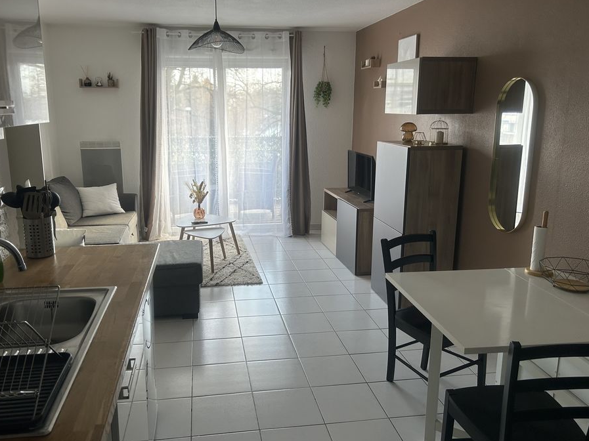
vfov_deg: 48.2
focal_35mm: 29
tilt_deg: -11.7
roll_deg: +0.1
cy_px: 207
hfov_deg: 61.6
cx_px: 268
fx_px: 493
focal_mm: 5.7
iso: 100
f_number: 1.5
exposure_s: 1/121
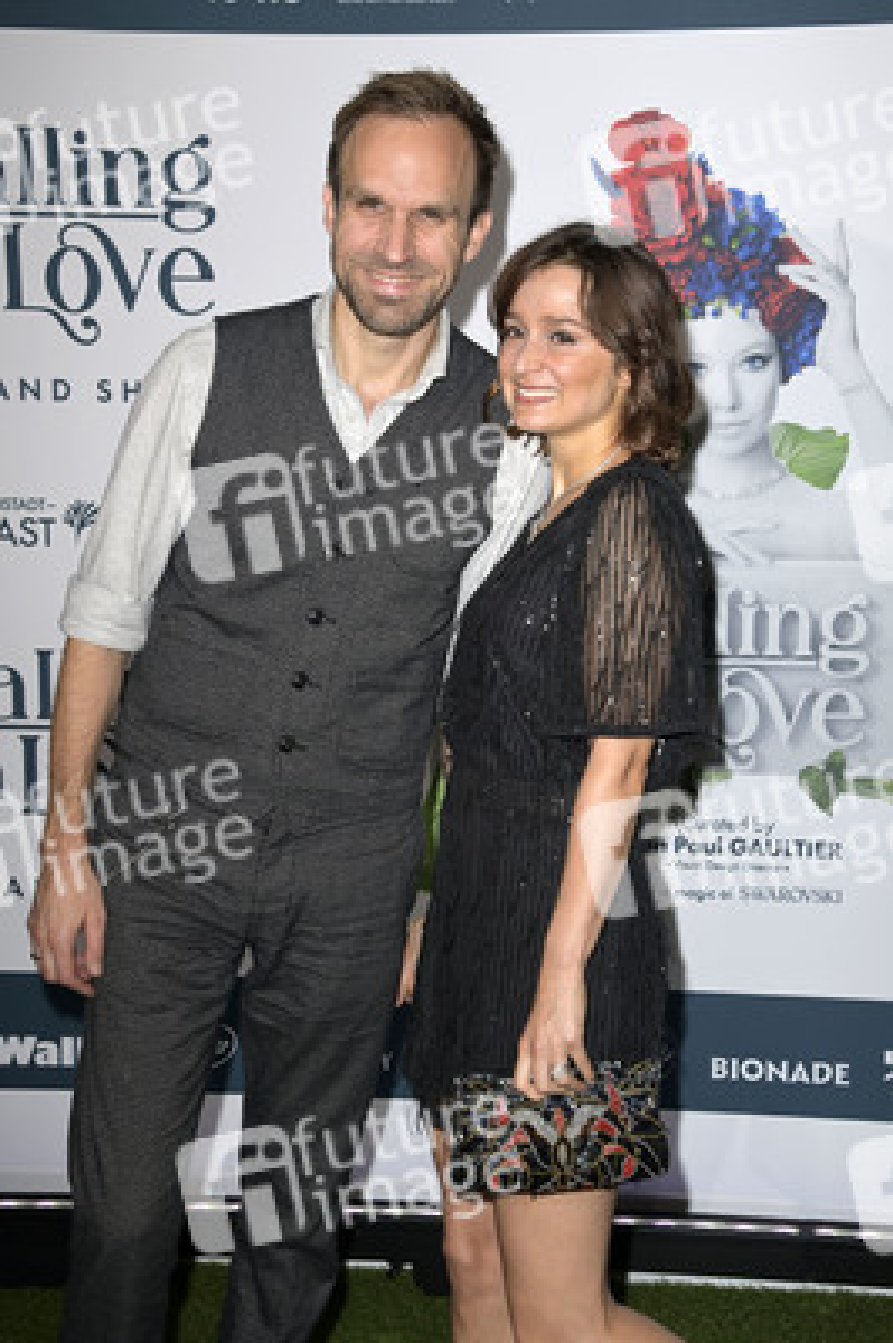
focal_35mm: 58
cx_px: 446
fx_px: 2162
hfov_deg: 23.3
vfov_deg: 34.5
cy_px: 672
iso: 640
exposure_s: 1/250
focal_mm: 58
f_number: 6.3
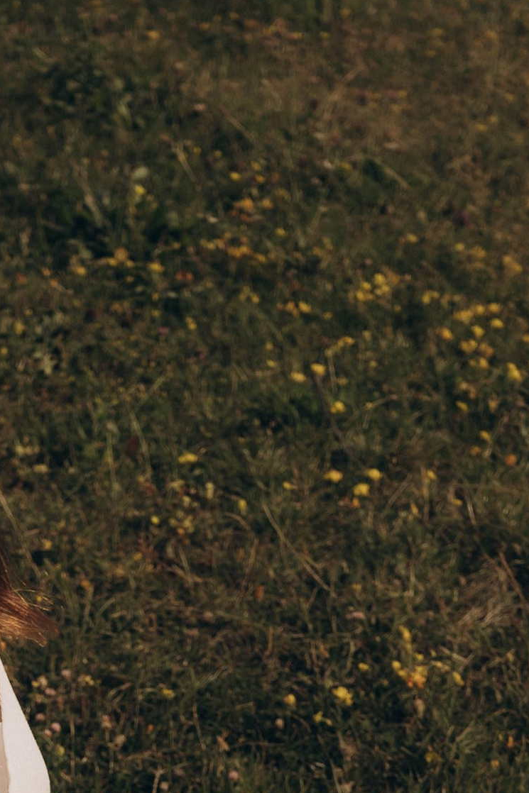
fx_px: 2954
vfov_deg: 14.9
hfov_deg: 10.2
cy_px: 899
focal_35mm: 134
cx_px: 111
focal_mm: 39
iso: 320
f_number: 5.6
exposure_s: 1/800
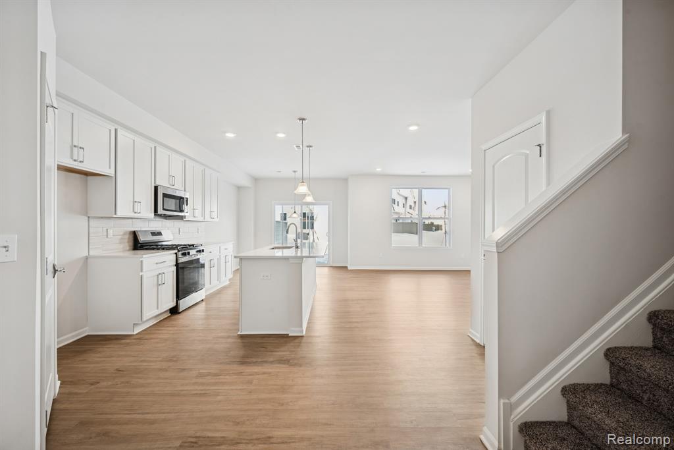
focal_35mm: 14
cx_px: 337
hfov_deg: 104.2
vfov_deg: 81.2
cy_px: 225
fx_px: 262
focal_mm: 14
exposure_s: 1.3
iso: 50
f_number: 9
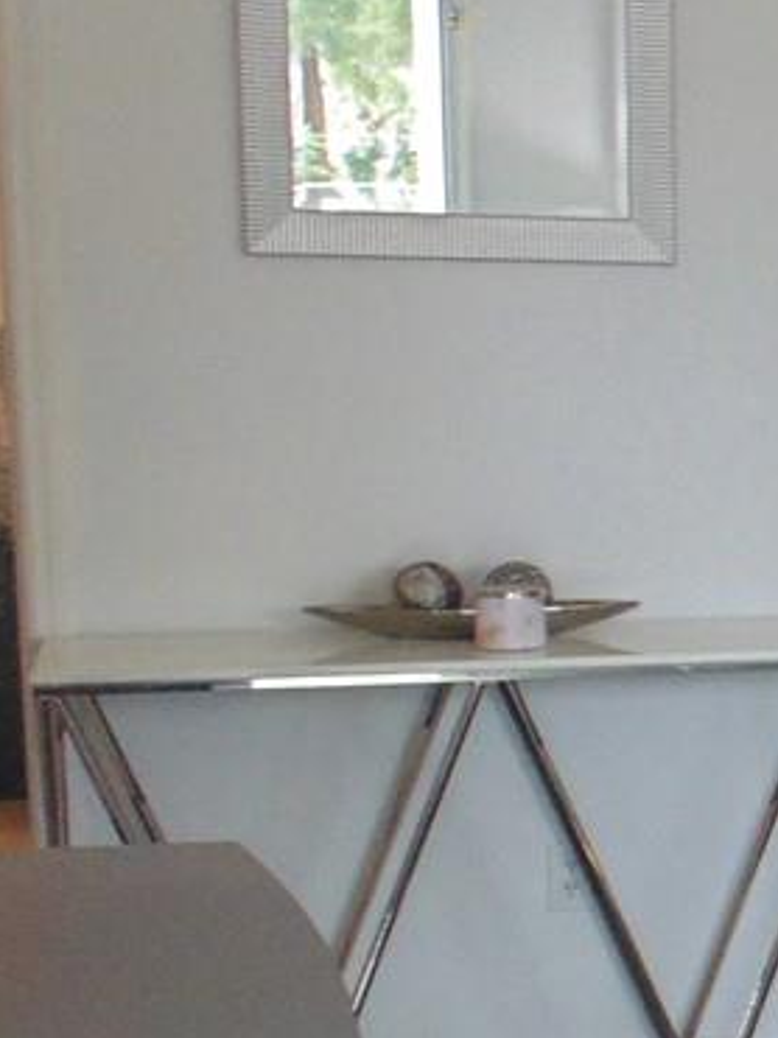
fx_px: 2848
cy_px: 711
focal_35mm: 95
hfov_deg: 13.1
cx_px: 1651
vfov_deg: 20.6
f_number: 3.1
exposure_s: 1/30
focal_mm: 4
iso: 200
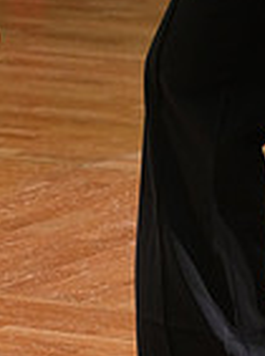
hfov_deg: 3.9
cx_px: 100
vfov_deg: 5.2
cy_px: -134
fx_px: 3907
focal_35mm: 381
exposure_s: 1/200
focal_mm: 96
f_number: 4
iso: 1600
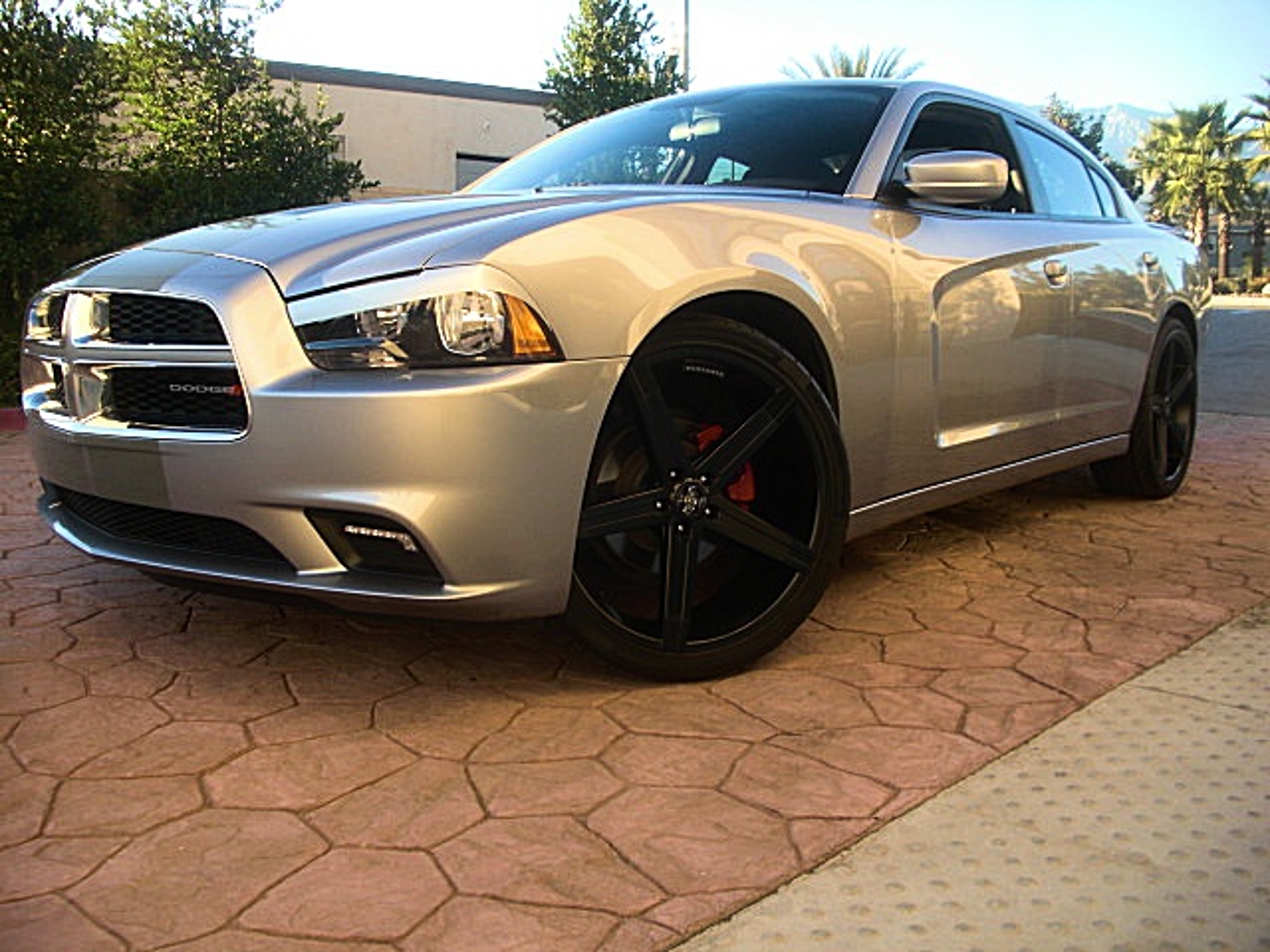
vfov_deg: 39.7
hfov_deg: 51.4
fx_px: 1321
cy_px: 476
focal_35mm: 36
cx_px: 635
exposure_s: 1/100
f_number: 2.8
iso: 50
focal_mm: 6.3
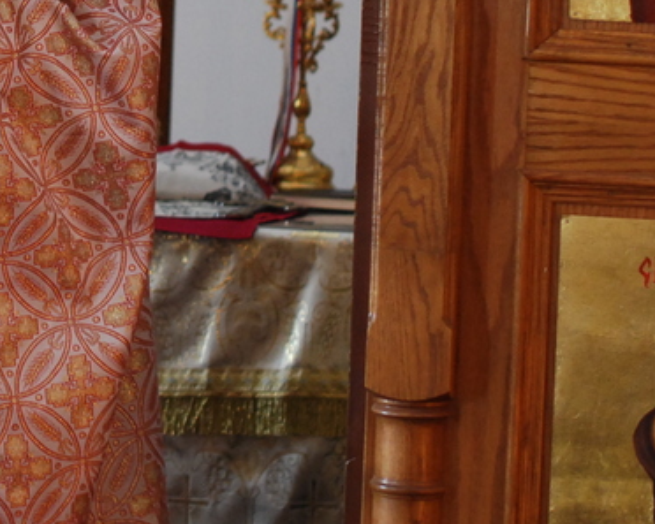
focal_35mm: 203
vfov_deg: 7.6
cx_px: -227
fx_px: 3937
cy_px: -80
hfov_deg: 9.3
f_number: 2
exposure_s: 1/125
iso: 800
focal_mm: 50
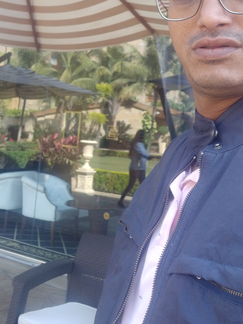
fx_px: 337
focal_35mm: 36
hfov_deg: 39.6
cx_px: 105
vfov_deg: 47.7
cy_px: 52
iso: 160
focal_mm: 3.52
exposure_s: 1/100
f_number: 2
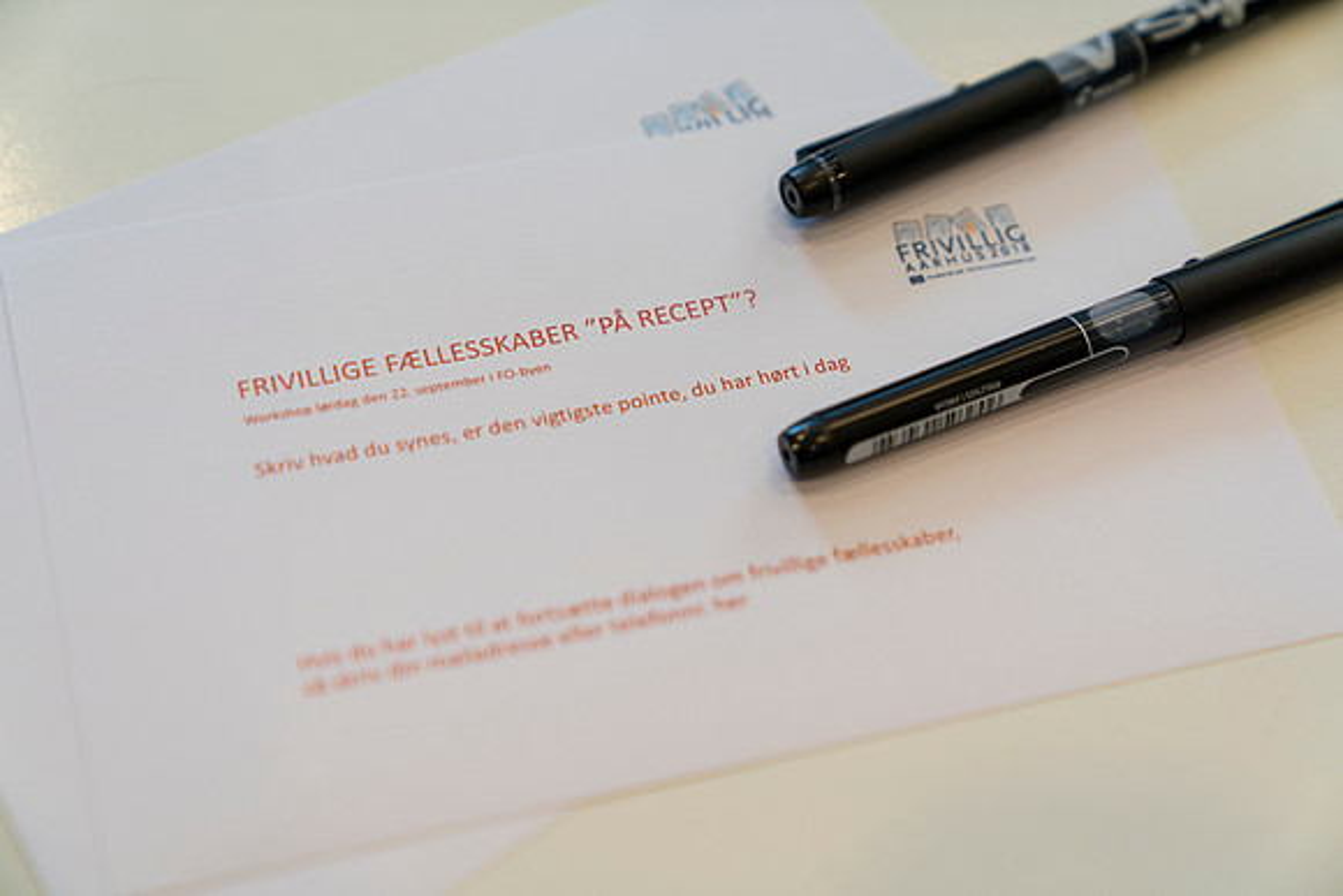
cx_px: 672
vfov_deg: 19.5
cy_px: 448
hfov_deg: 28.8
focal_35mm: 70
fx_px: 2612
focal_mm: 70
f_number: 2.8
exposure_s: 1/125
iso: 200
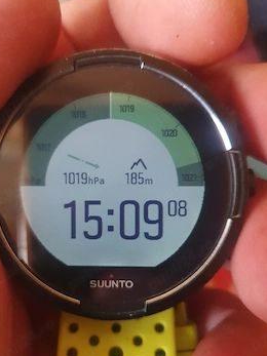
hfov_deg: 46.7
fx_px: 309
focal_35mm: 30
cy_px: 197
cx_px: 121
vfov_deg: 59.8
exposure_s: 1/33
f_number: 1.5
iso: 400
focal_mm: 4.32
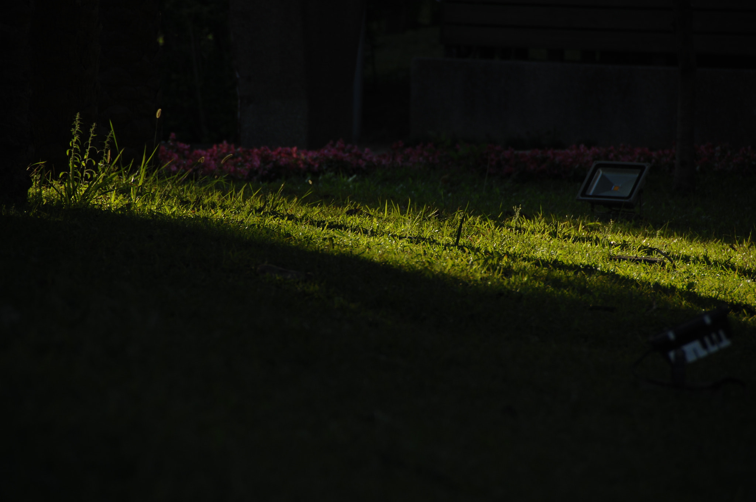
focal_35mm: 300
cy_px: 251
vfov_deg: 4.6
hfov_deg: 6.9
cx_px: 378
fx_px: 6292
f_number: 5.6
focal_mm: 200
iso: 100
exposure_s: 1/250
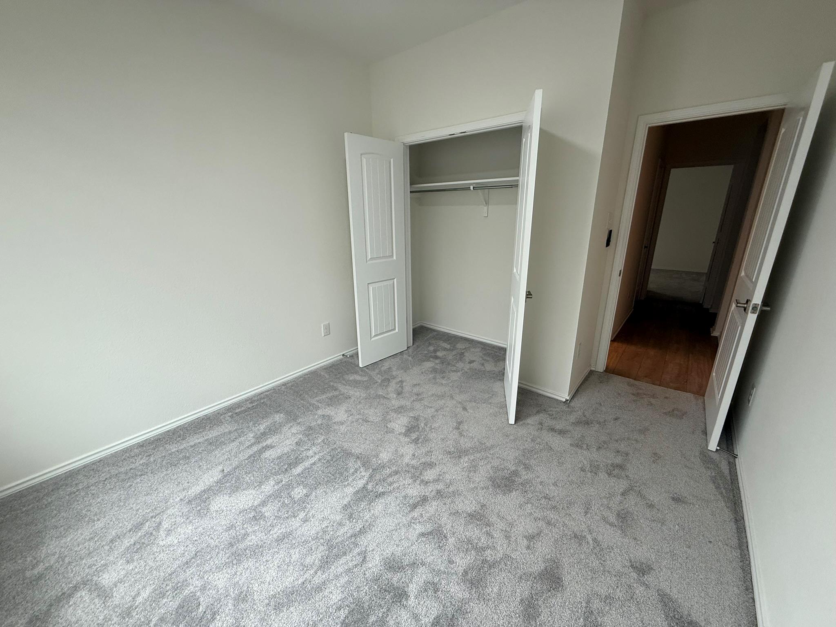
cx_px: 418
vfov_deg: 85.7
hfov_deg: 102.1
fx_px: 338
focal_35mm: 14
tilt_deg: -15.4
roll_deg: +0.2
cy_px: 314
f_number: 2.2
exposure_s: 1/120
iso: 160
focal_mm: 2.22
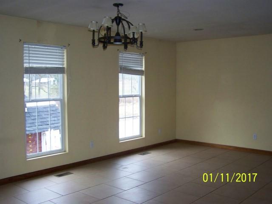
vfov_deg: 37.7
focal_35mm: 38
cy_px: 102
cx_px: 136
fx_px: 299
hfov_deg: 49.0
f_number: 2.8
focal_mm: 6.3
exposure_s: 1/60
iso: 200
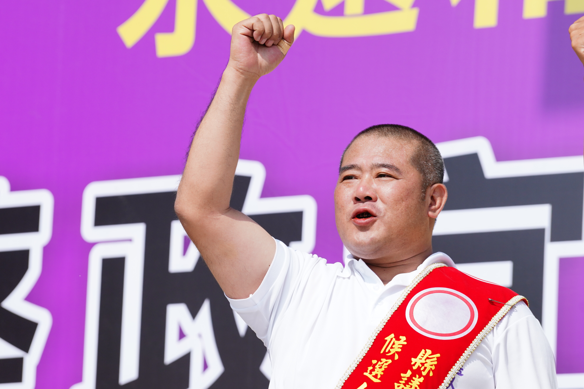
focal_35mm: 252
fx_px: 4088
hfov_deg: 8.2
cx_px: 292
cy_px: 194
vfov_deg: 5.5
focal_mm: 168
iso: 400
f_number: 5.6
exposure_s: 1/2500
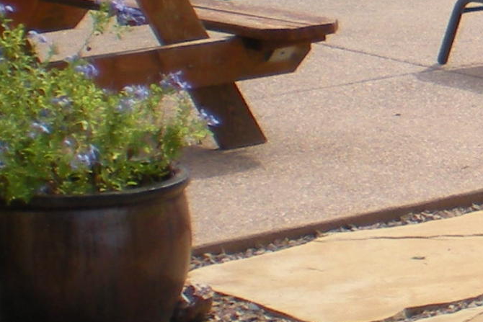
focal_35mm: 177
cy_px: -130
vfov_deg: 7.6
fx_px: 2375
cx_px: 1034
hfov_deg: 10.5
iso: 64
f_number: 4.6
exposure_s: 1/290
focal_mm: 6.3
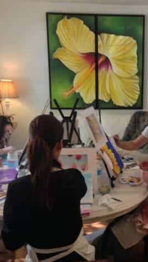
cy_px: 153
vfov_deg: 37.1
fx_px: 390
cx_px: 127
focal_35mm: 56
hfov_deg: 21.1
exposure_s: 1/20
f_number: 2.4
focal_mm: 4.12
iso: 200
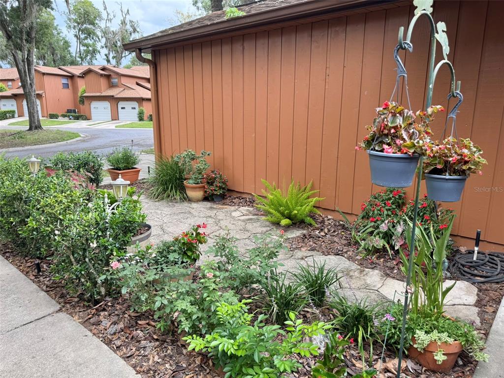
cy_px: 189
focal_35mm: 24
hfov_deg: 71.6
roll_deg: +0.2
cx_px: 252
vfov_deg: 56.8
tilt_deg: -11.7
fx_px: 349
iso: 100
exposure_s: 1/481
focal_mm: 6.76
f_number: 1.78
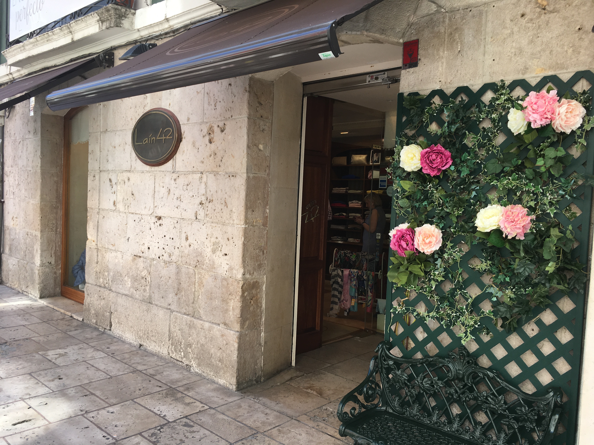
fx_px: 498
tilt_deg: -2.8
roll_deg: -1.9
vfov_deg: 48.2
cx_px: 297
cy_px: 222
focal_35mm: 29
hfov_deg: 61.7
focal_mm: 4.15
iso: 25
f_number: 2.2
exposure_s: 1/242
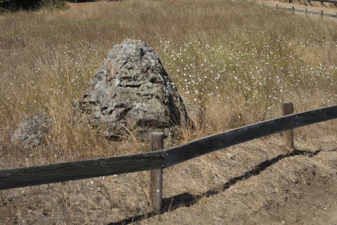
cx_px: 216
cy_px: -27
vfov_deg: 11.5
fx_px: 1095
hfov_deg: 17.5
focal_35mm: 117
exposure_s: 1/1600
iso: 160
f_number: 4.5
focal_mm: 50
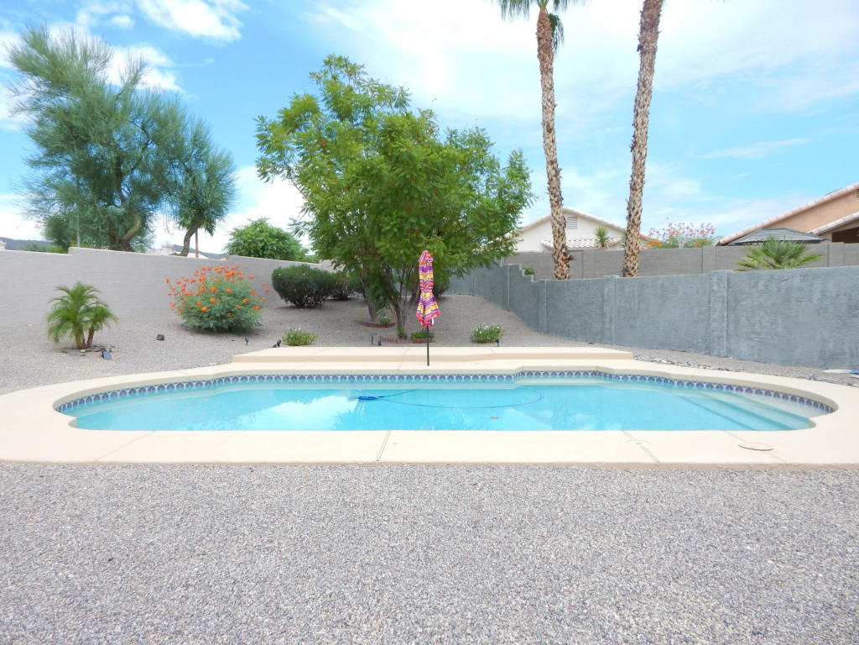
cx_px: 430
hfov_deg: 76.4
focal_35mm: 22
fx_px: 546
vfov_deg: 61.1
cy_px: 322
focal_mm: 4
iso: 125
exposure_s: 1/1250
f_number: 3
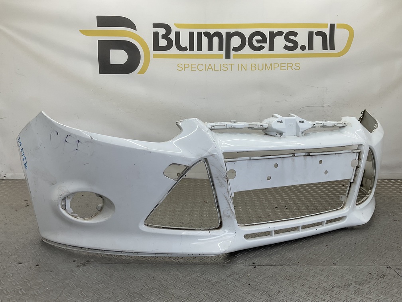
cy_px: 151
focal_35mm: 29
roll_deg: -1.0
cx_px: 201
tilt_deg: -7.2
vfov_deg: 48.2
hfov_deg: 61.7
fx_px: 337
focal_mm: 3
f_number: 1.8
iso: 16
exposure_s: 1/177
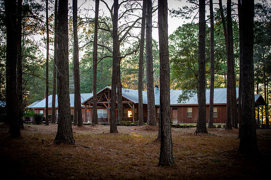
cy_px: 90
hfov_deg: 28.9
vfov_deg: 19.4
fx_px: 527
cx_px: 136
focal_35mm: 70
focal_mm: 70
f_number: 2.8
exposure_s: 1/200
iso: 500
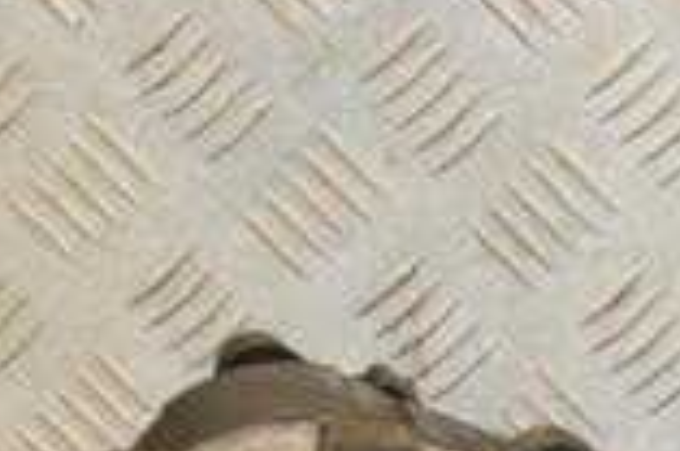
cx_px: 810
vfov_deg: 7.3
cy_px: 737
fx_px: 3468
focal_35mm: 184
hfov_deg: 11.0
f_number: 6.3
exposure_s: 1/200
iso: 800
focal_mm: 32
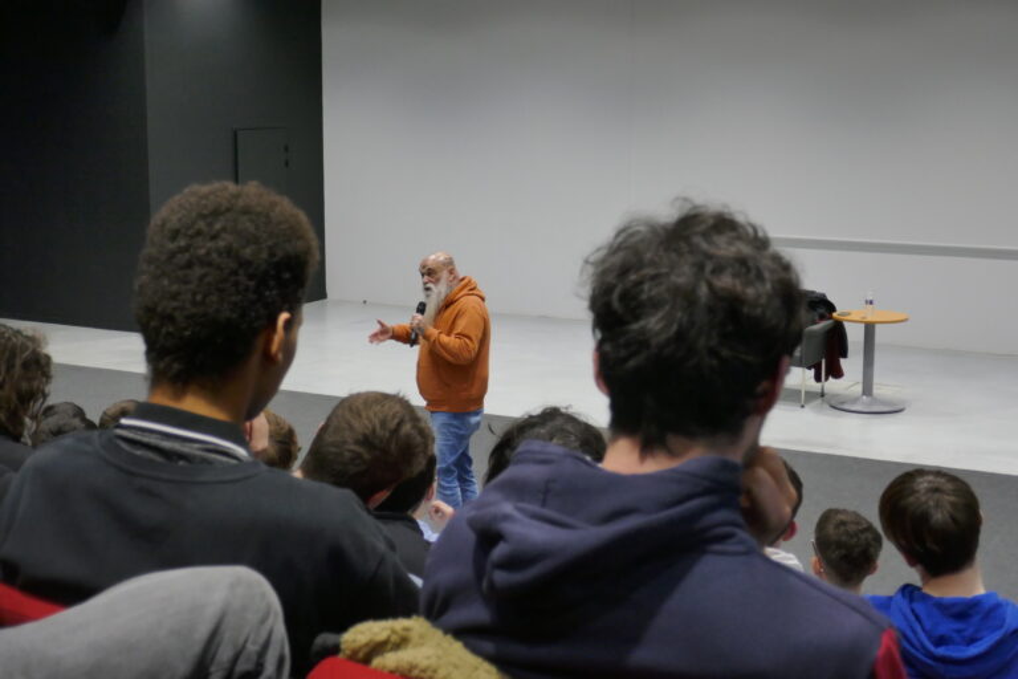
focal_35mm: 55
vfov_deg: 24.6
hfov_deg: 36.2
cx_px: 509
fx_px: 1555
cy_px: 340
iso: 800
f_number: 4.2
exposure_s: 1/80
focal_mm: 20
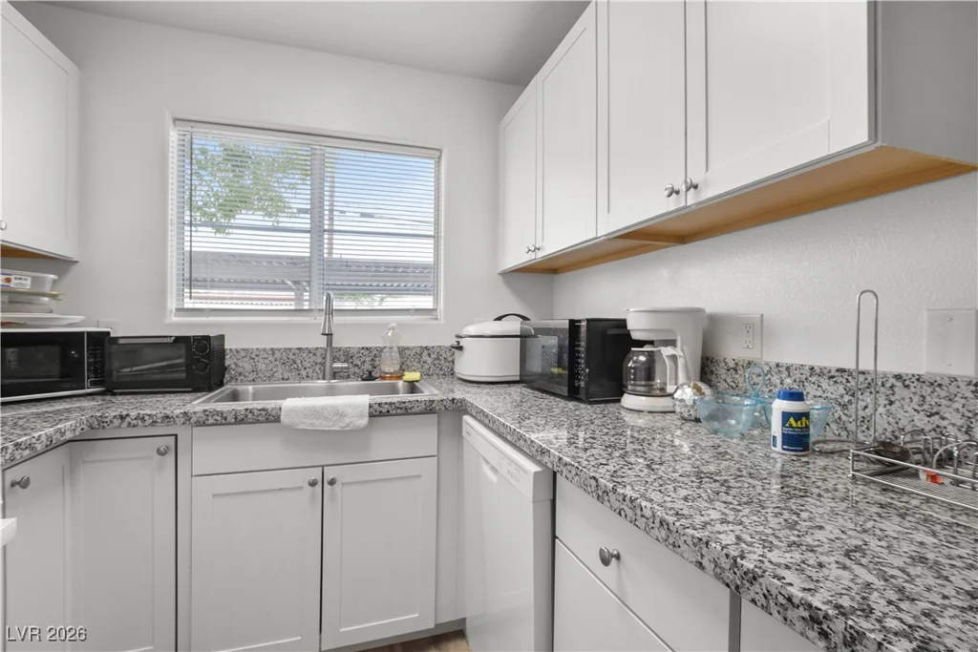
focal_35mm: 15
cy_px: 326
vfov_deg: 77.3
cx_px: 489
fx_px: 408
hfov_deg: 100.4
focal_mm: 10
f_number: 8
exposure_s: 1/20
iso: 400
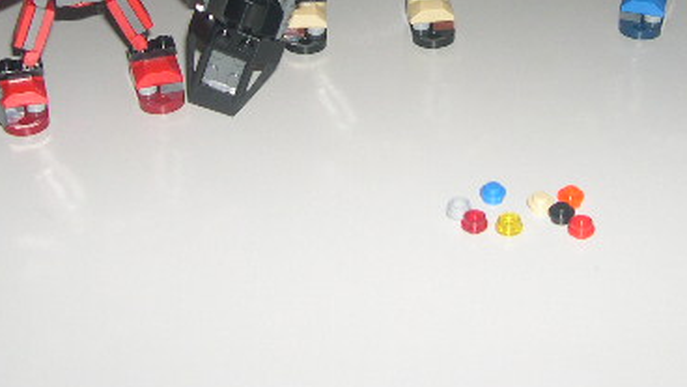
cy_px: -34
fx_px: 1312
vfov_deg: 16.3
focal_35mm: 72
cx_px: 394
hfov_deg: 29.3
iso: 100
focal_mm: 8
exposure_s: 1/60
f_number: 2.8
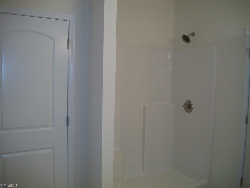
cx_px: 125
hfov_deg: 56.8
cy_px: 94
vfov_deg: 44.2
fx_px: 231
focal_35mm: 32
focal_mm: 5.7
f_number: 2.9
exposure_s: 1/30
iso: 80
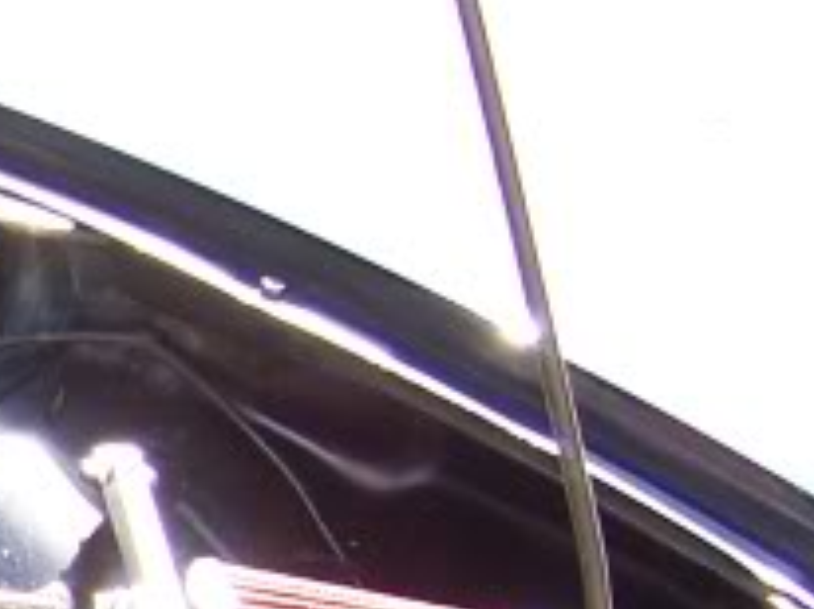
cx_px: -1134
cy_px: 902
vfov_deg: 7.7
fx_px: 4439
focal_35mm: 189
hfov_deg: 9.4
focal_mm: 6.3
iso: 80
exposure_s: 1/80
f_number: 2.8
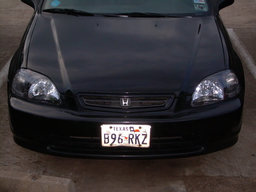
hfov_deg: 26.7
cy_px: 96
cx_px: 128
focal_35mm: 73
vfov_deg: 20.2
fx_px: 540
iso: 130
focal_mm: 12.5
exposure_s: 1/60
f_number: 3.8
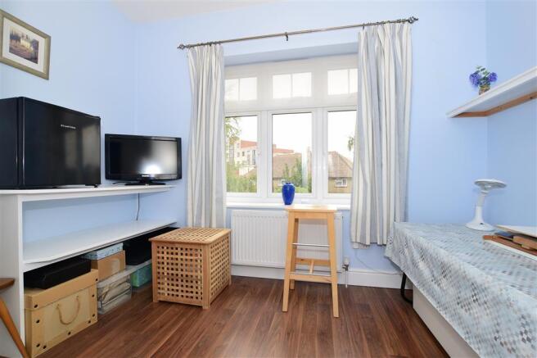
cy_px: 179
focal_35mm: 16
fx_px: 246
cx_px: 268
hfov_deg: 95.0
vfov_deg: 72.0
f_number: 7.1
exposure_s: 1/200
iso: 400
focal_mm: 11
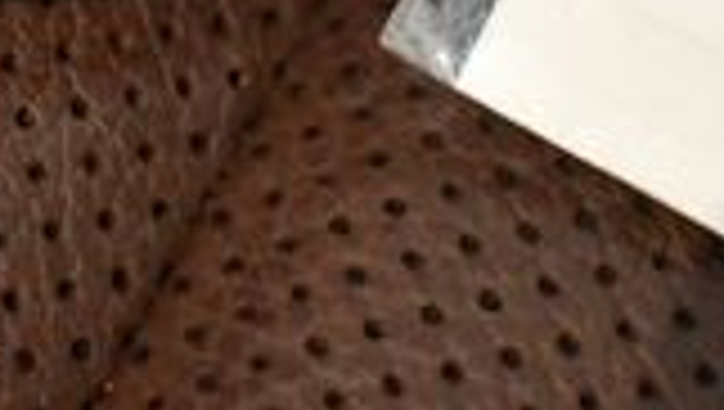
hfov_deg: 11.6
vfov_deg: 6.4
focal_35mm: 183
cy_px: -496
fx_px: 3517
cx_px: -67
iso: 4000
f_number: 3.8
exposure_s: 1/60
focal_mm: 22
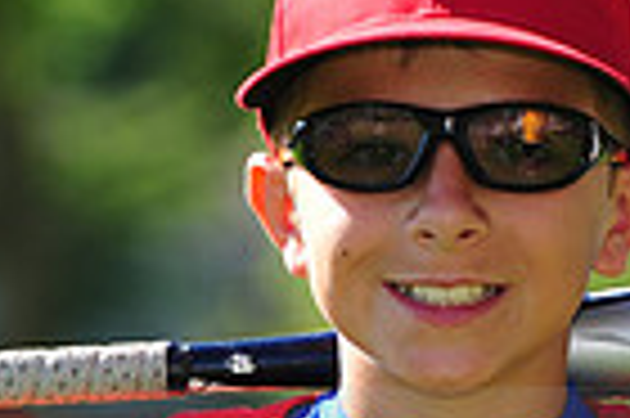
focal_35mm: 643
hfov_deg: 3.2
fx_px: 11239
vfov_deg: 2.1
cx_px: 392
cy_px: 445
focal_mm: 155
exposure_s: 1/500
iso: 200
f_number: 5
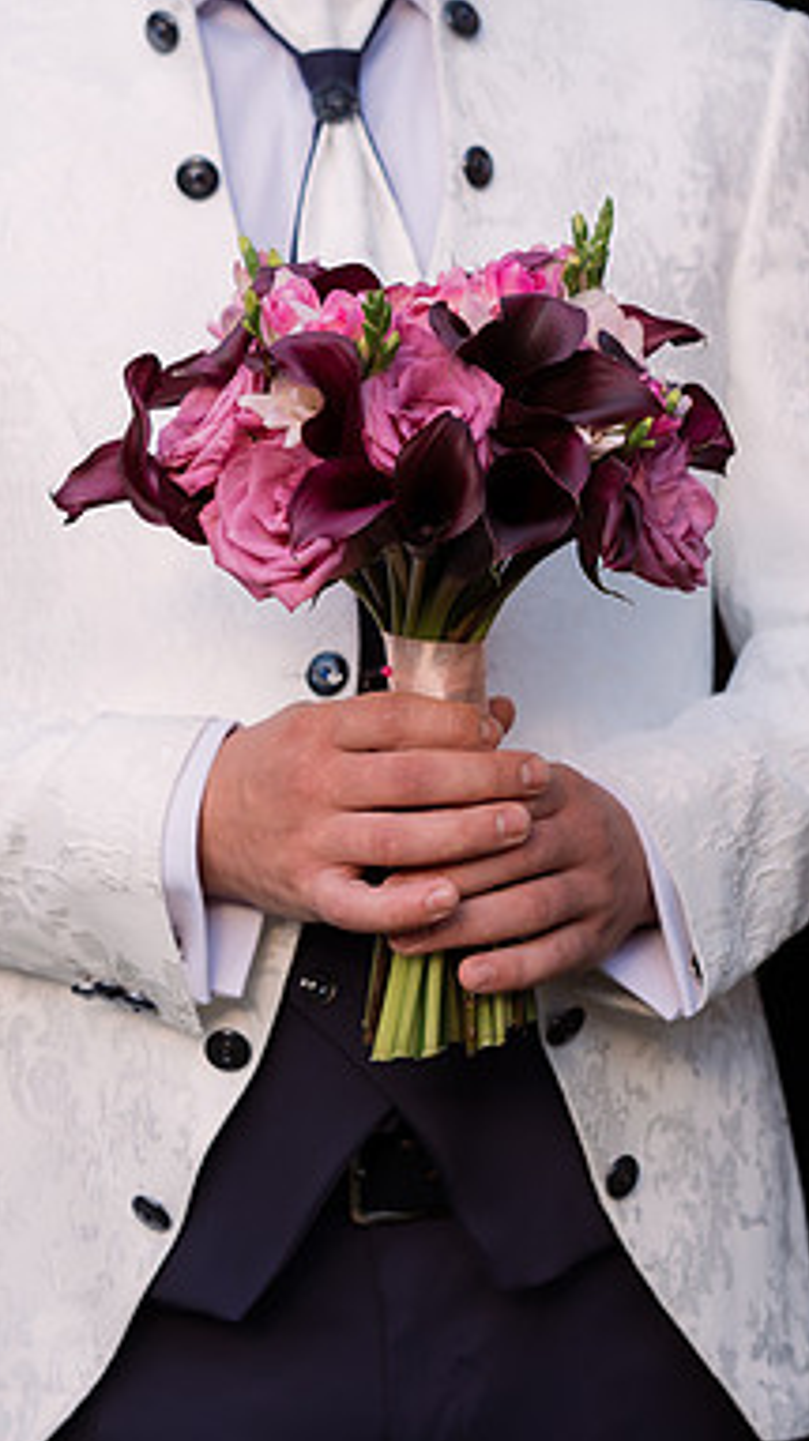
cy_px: 812
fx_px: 5844
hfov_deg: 7.9
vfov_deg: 14.1
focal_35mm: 153
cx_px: 203
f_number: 4.5
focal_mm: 85
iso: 320
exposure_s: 1/400
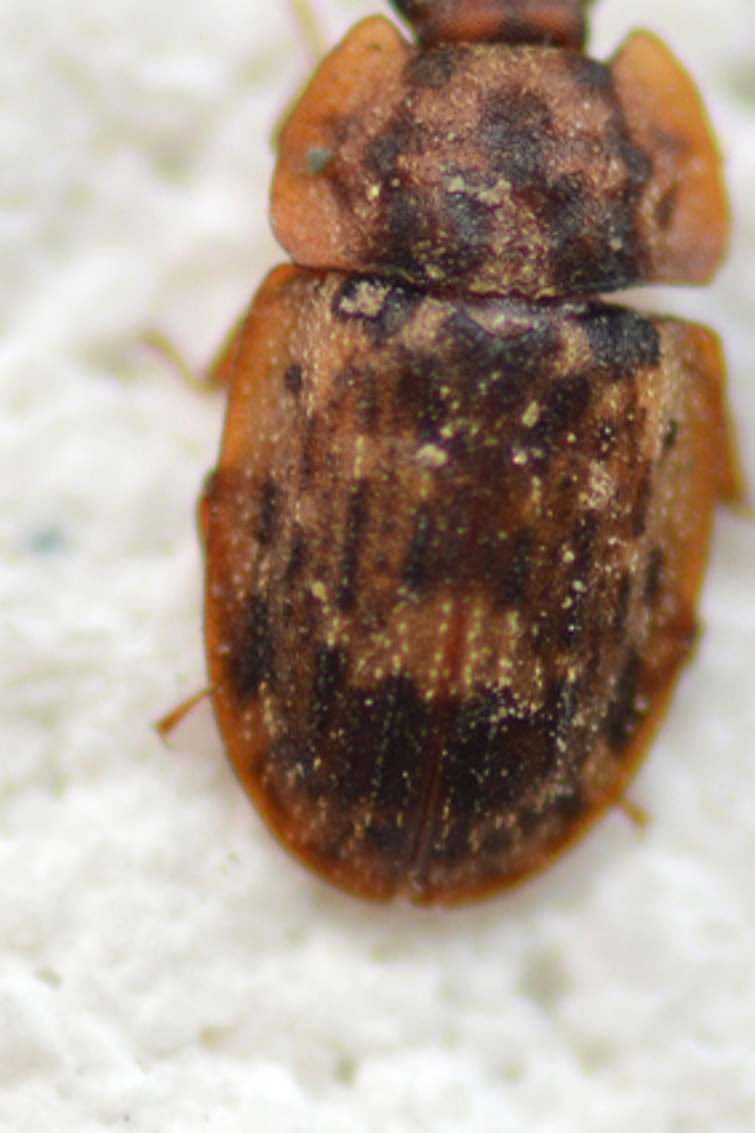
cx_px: 472
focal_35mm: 226
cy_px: 363
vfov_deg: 9.1
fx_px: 7115
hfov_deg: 6.1
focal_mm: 100
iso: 400
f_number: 7.1
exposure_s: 1/400
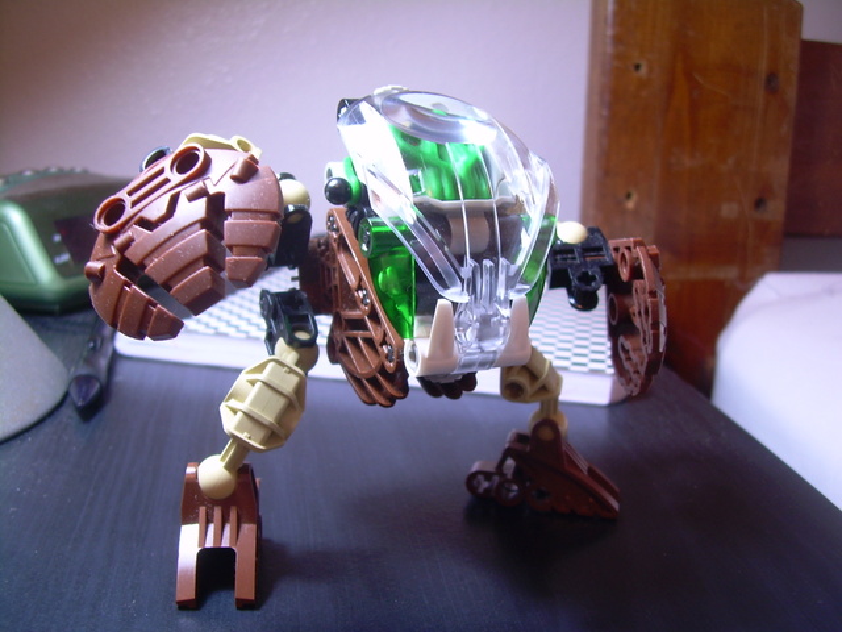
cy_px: 316
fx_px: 924
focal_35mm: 38
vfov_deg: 37.7
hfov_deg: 49.0
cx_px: 421
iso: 50
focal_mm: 6.3
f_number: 2.8
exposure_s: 1/10.4
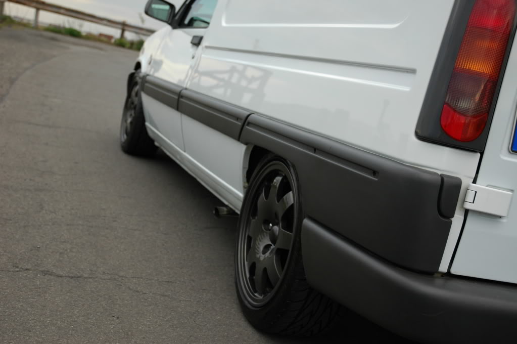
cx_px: 258
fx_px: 732
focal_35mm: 51
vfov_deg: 26.4
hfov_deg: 38.9
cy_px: 172
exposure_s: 1/60
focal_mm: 34
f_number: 4.2
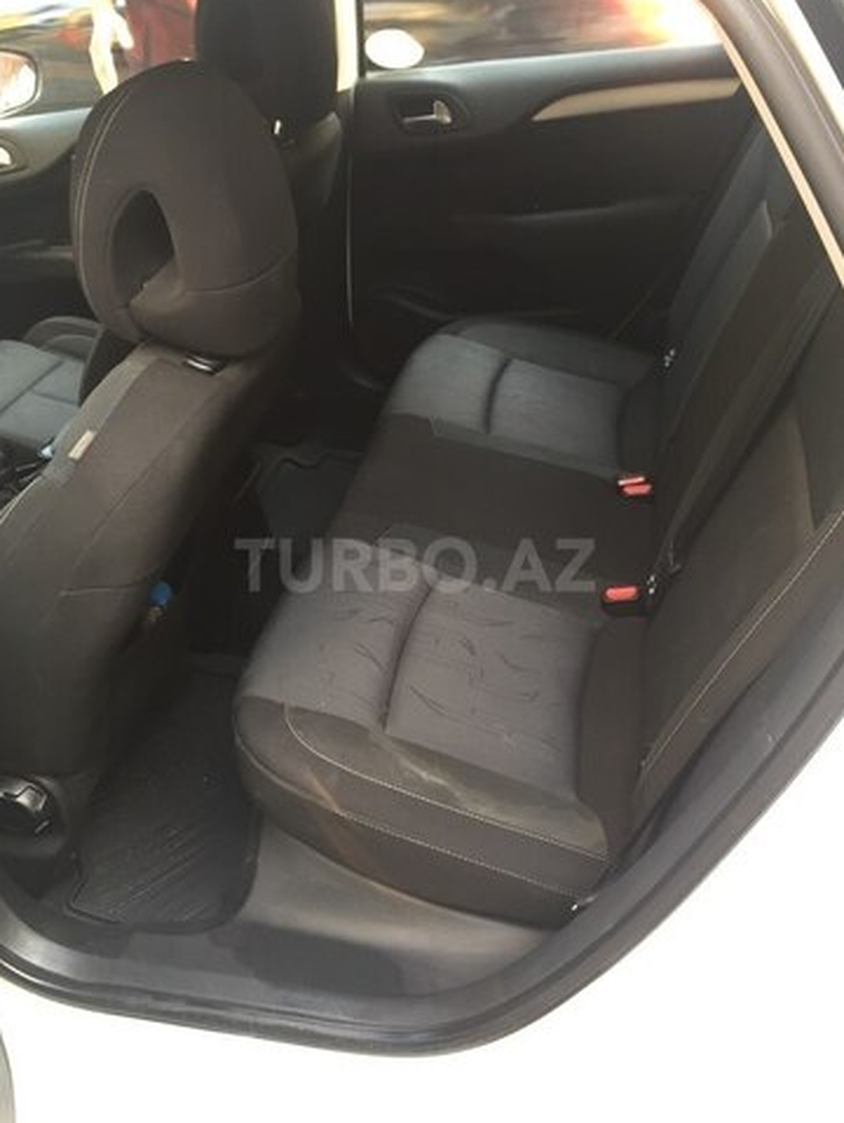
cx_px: 415
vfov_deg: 59.9
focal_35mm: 30
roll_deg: +3.7
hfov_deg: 46.9
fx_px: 974
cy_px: 565
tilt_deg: -33.6
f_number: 2.2
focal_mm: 4.15
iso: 80
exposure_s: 1/33
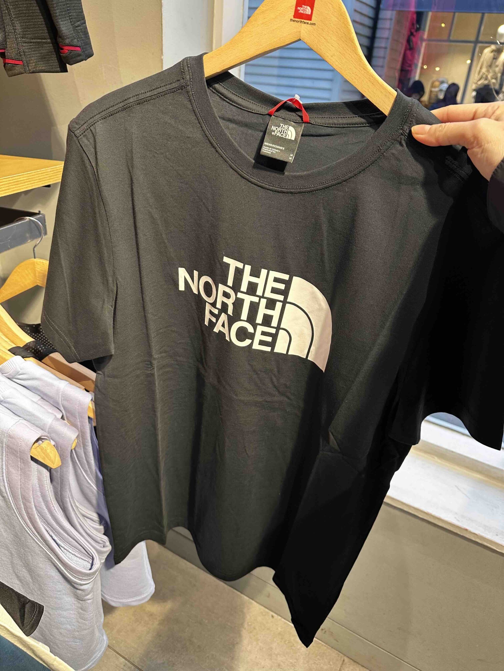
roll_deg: -5.1
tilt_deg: -27.8
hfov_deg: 56.8
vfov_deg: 71.6
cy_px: 336
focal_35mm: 24
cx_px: 252
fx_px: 466
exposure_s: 1/50
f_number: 1.78
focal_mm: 6.86
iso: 160
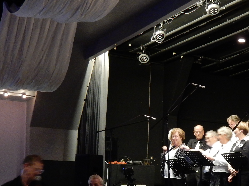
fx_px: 547
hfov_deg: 24.3
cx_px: 261
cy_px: 170
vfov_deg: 19.0
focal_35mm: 76
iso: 560
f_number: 4
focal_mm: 6.4
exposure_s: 1/8
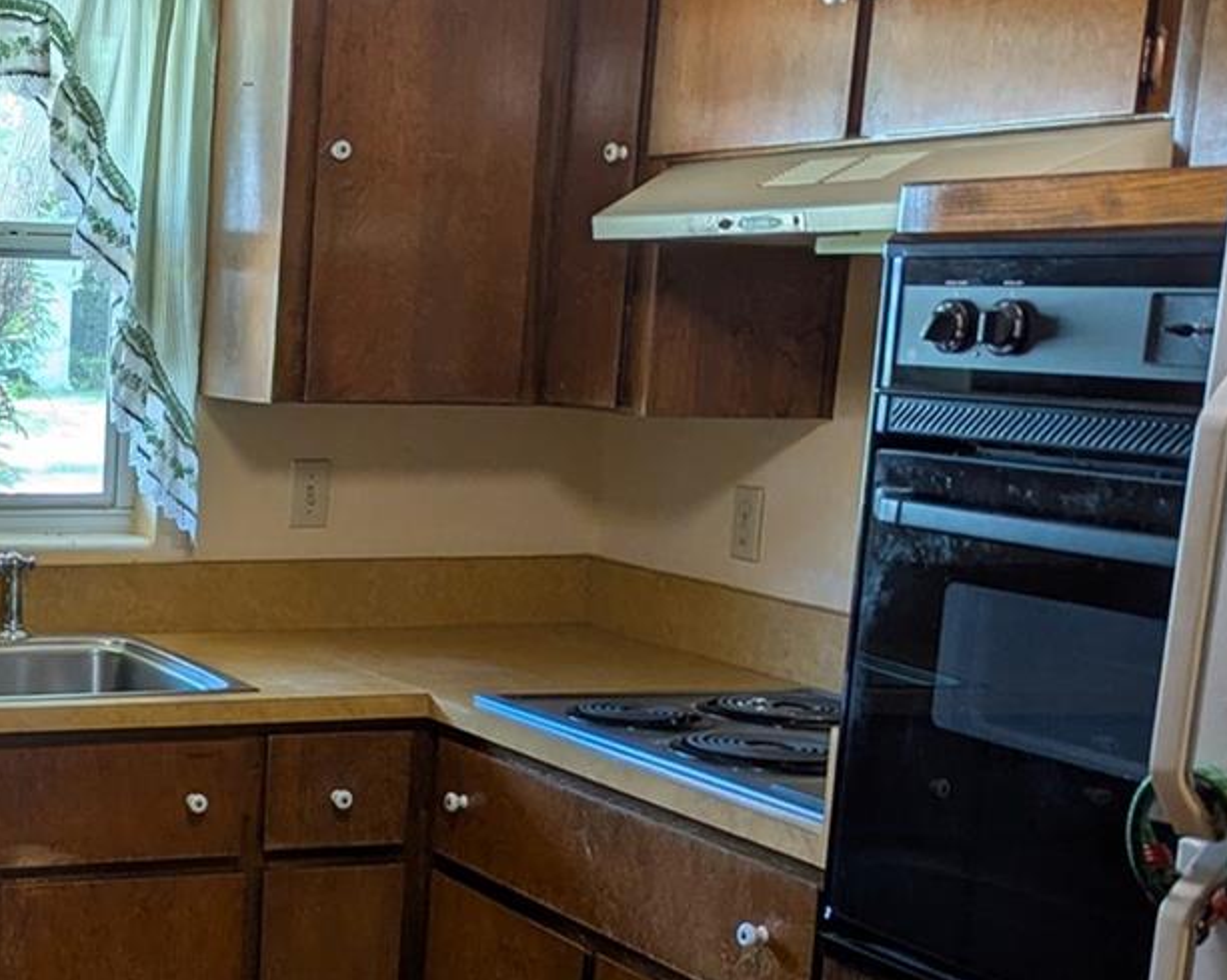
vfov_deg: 24.8
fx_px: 2214
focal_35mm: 61
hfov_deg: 29.1
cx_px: 10
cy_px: 680
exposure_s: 1/60
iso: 102
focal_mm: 6.81
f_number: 1.85
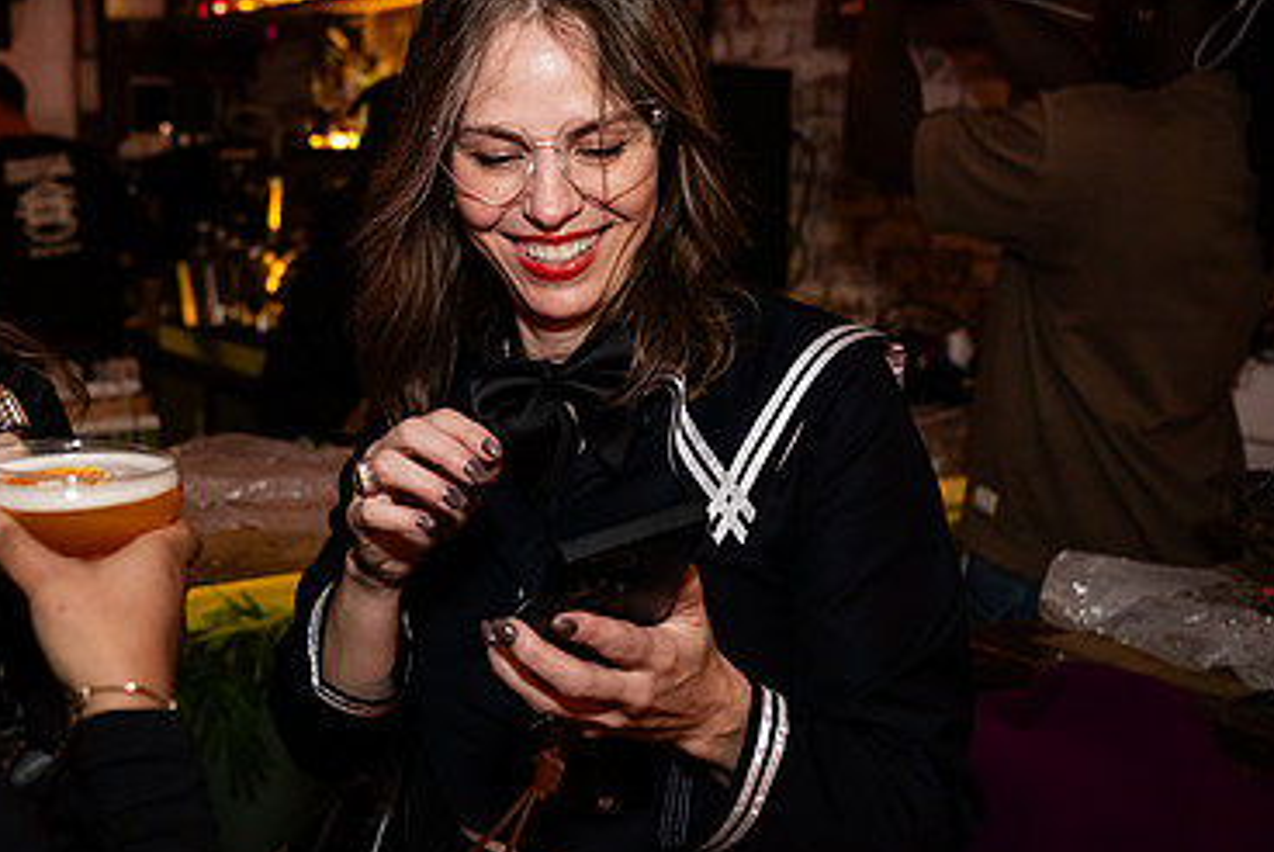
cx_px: 353
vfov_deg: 29.3
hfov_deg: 41.7
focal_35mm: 46
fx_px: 1629
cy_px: 431
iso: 3200
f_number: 3.2
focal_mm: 29
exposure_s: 1/100
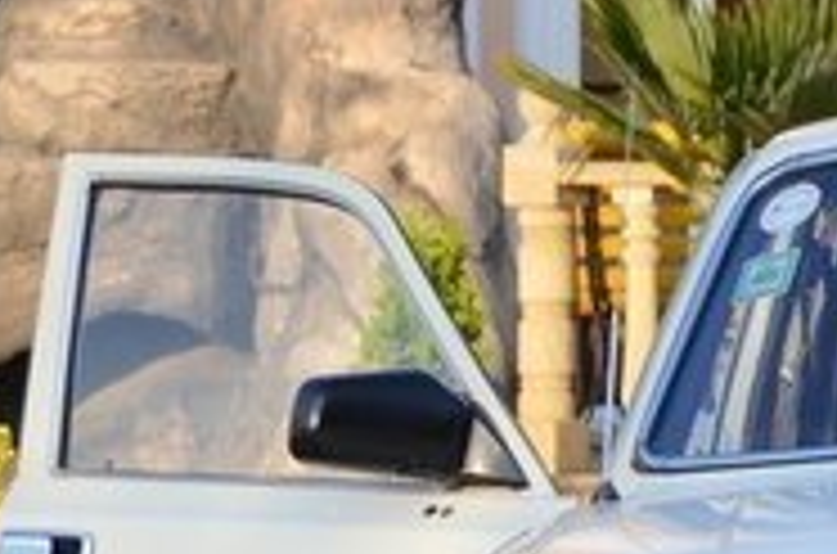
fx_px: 11085
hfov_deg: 4.3
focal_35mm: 478
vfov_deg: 2.9
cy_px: 723
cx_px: 1318
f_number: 7.1
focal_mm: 90
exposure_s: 1/800
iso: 400
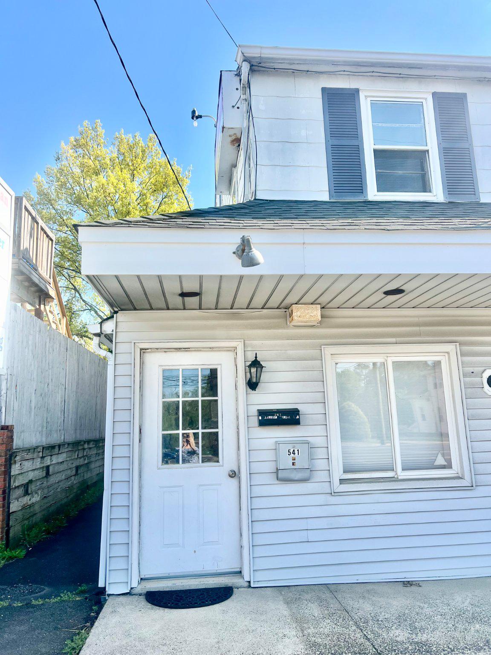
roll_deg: +2.2
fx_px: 492
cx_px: 246
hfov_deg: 53.1
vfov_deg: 67.3
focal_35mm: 26
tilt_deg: +10.3
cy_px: 328
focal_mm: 5.7
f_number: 1.5
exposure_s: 1/2165
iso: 50
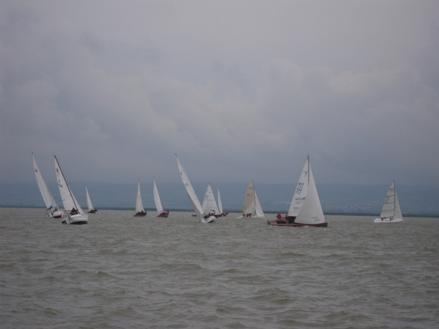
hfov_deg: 17.6
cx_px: 220
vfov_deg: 13.2
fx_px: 1420
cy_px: 164
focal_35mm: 112
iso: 100
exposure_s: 1/320
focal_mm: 20
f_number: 5.8
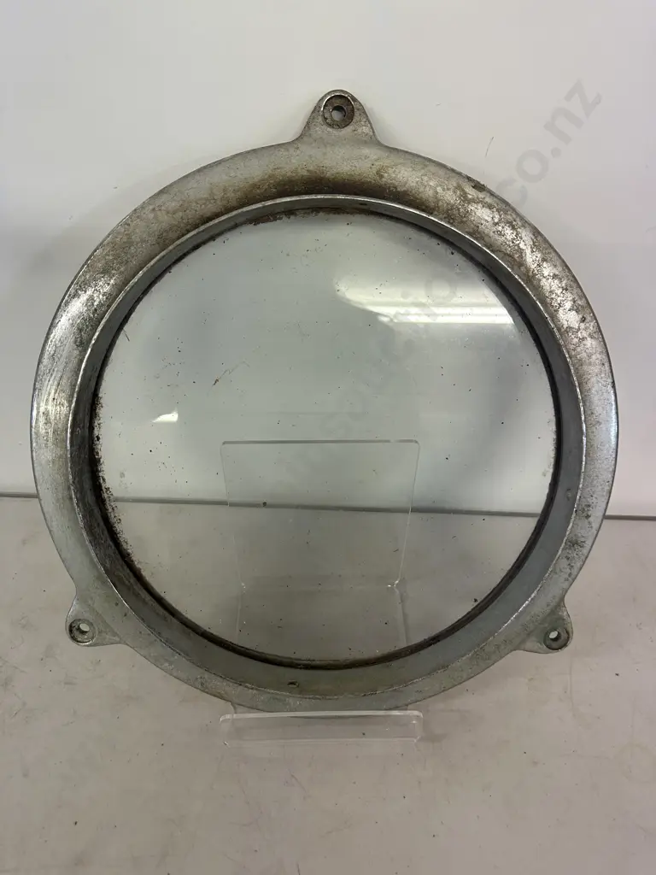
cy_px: 438
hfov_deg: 56.8
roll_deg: -1.9
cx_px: 328
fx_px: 606
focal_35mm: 24
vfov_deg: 71.6
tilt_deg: -42.3
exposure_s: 1/100
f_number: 1.78
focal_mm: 6.86
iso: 200
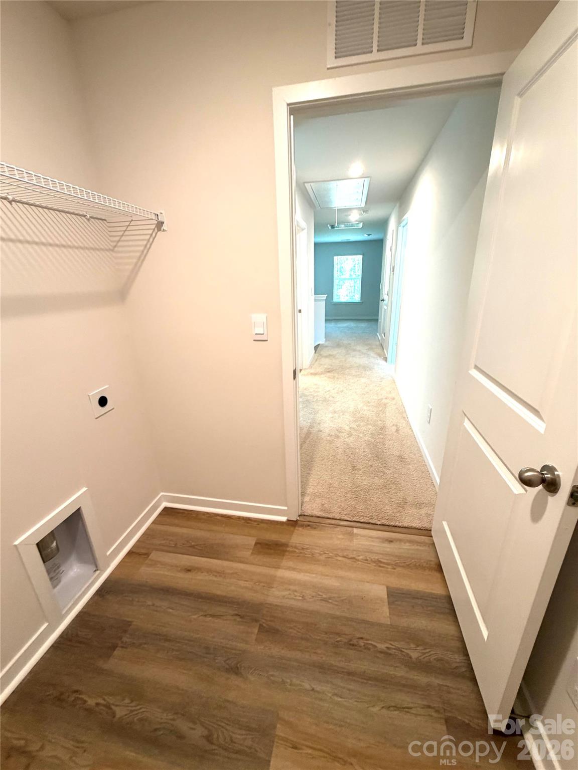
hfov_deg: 85.7
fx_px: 312
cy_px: 385
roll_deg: +1.6
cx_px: 289
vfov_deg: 102.1
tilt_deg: -17.5
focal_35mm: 14
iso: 200
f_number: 2.2
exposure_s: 1/60
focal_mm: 2.22
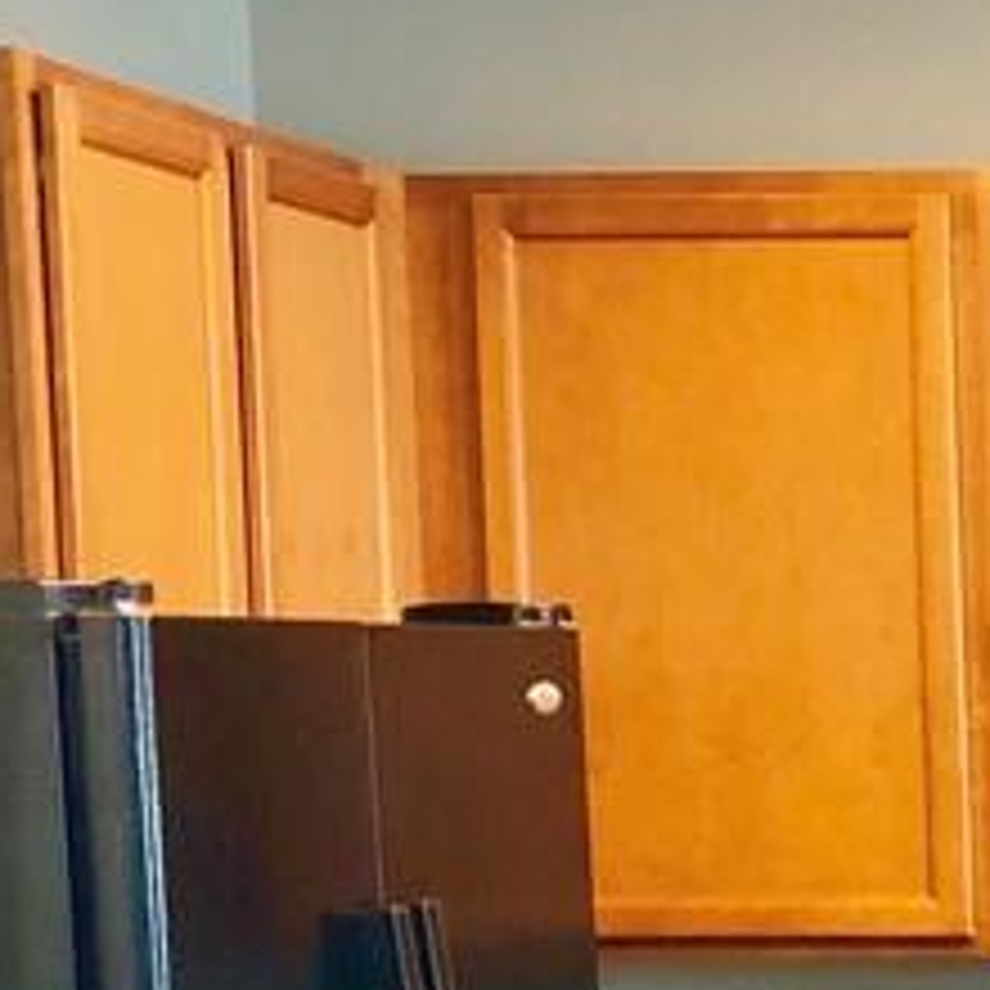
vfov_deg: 14.7
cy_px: 1130
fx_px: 3721
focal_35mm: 115
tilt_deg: -7.1
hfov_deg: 13.6
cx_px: 1773
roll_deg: -0.2
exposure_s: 1/15
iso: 100
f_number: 1.8
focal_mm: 3.99
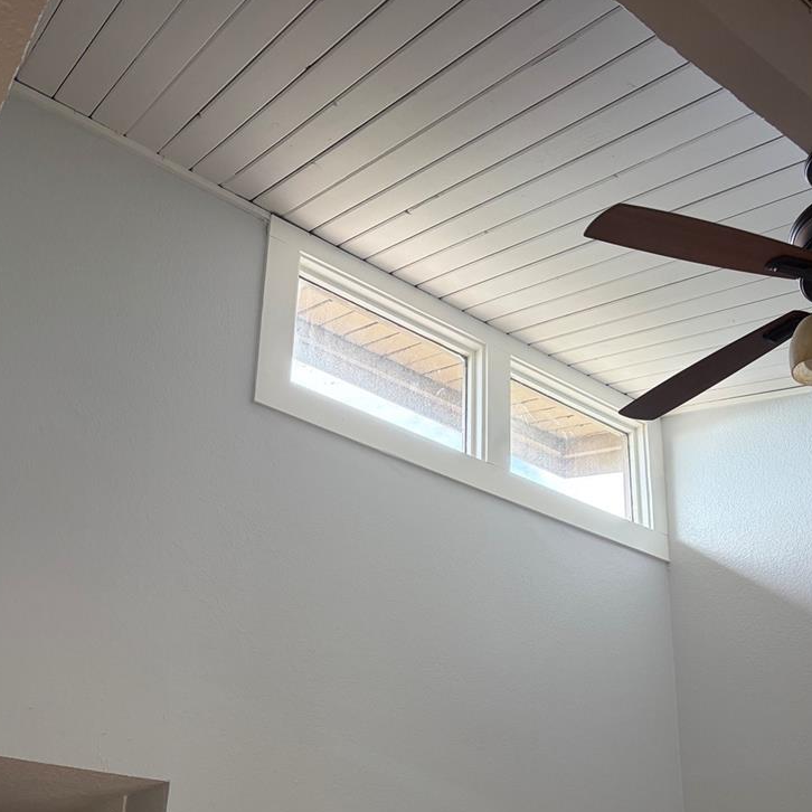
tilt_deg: +22.5
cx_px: 398
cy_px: 594
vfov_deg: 42.7
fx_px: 1008
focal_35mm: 38
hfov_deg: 43.9
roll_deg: -2.8
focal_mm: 5.96
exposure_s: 1/232
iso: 125
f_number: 1.6
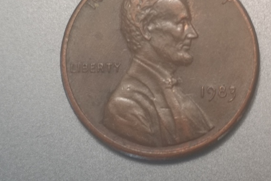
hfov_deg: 18.1
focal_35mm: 113
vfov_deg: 12.1
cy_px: 60
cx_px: 135
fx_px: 851
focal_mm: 5.58
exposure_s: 1/50
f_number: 1.8
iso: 80
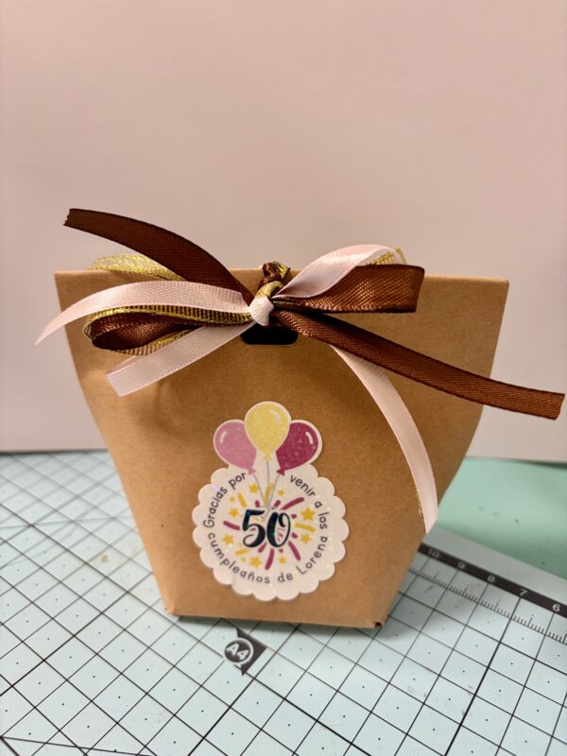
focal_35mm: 26
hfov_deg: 53.1
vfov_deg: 67.3
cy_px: 378
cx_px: 284
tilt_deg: -28.2
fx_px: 568
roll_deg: -0.2
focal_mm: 5.96
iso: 125
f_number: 1.6
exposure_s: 1/50
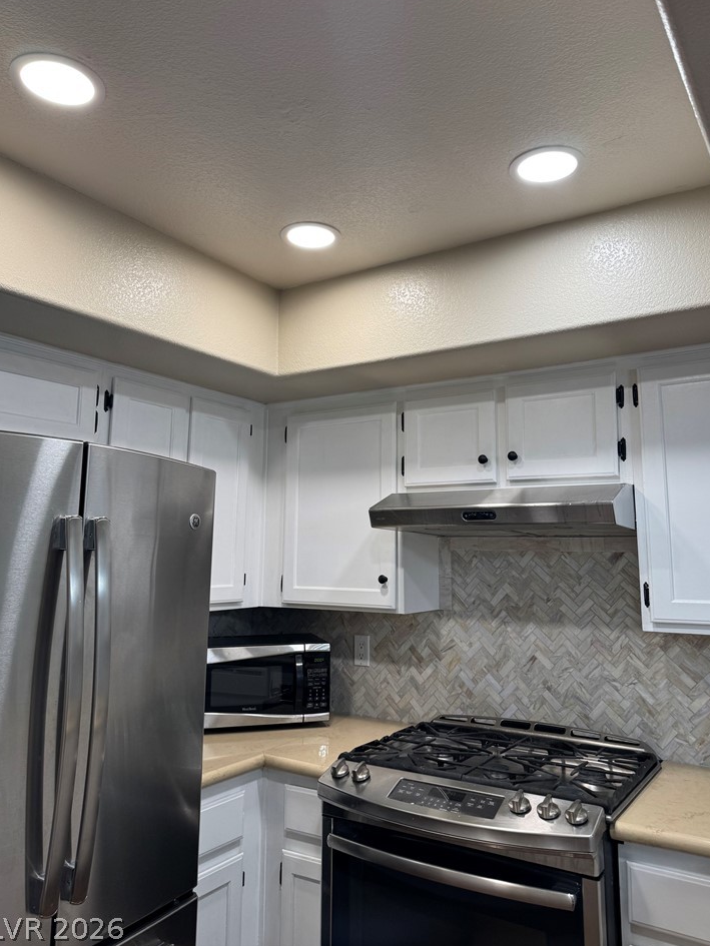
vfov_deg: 67.2
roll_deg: -0.1
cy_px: 439
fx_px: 711
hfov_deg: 53.1
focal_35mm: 26
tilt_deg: +9.6
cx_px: 365
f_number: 1.78
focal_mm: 6.76
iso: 100
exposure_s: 1/120
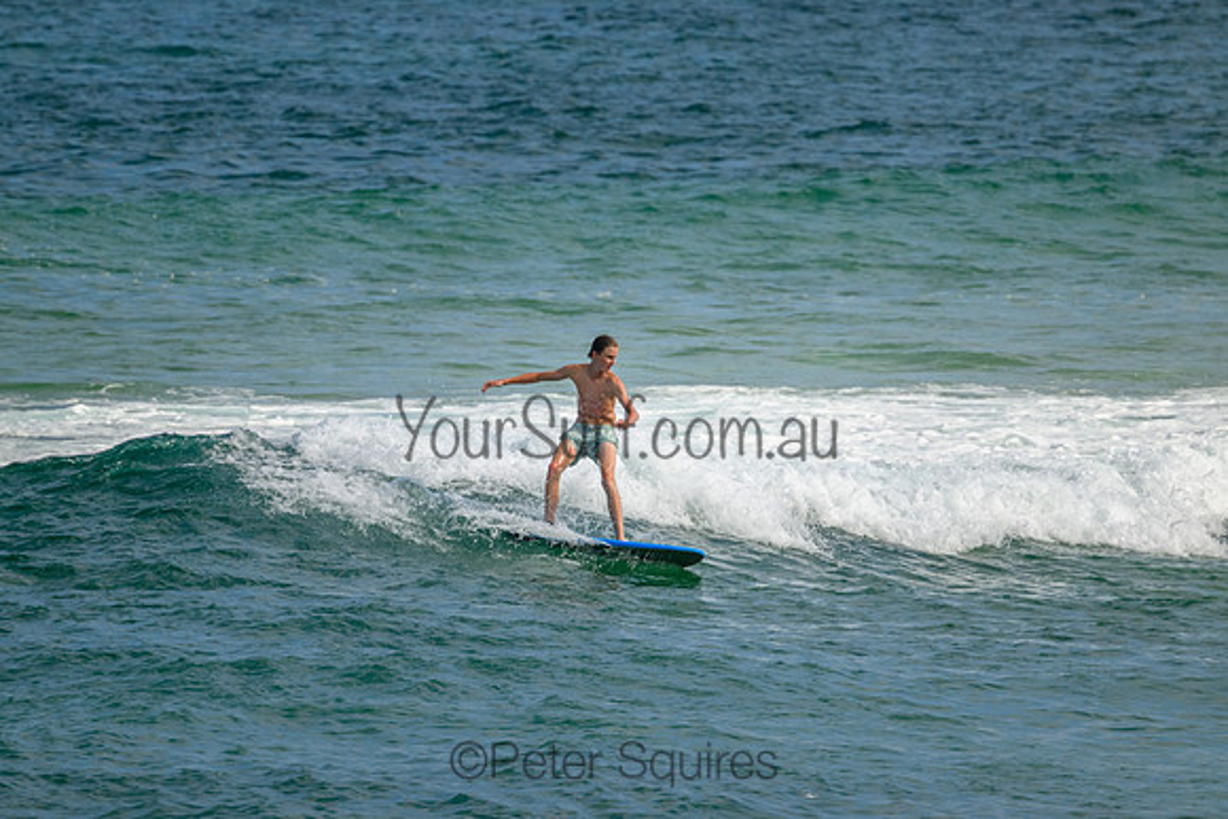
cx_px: 614
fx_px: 27294
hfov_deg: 2.6
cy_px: 410
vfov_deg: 1.7
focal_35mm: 800
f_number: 11
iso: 1000
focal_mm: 800
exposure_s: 1/2000
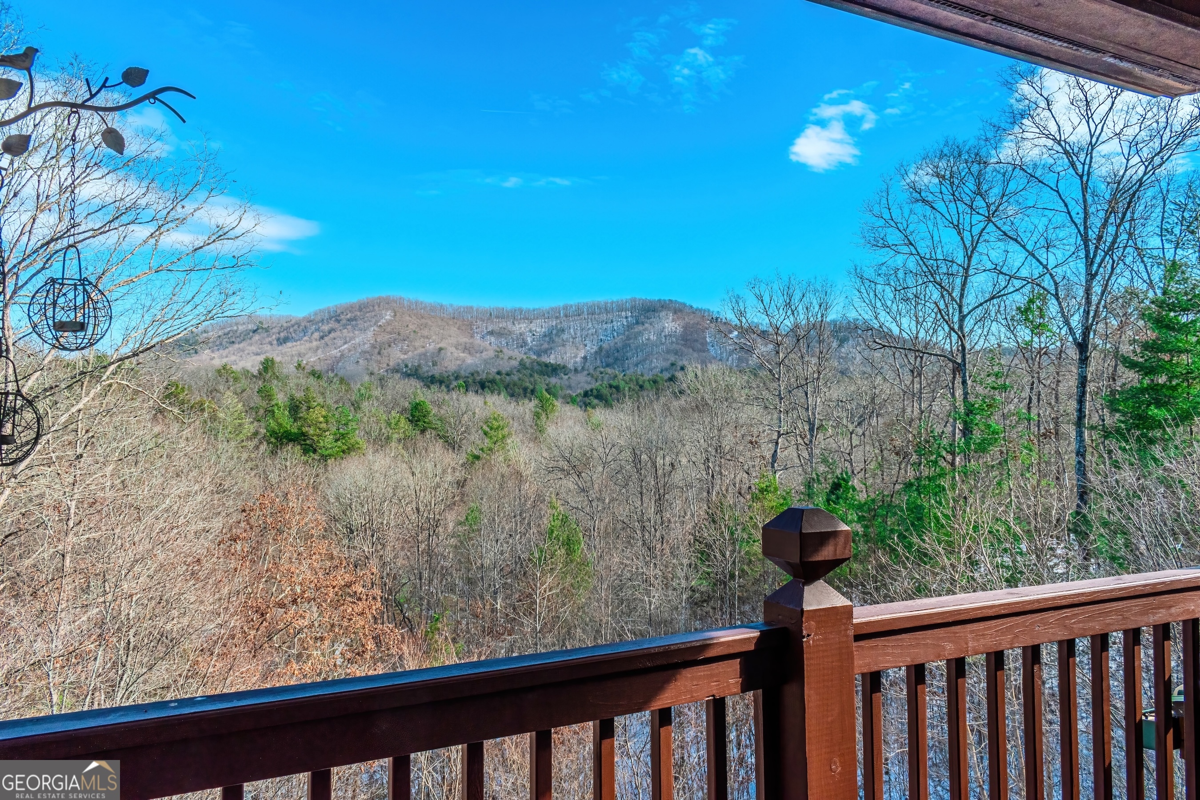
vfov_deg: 47.9
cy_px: 400
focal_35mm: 27
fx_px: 900
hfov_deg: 67.4
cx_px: 600
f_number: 11
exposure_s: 1/400
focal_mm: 18
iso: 400
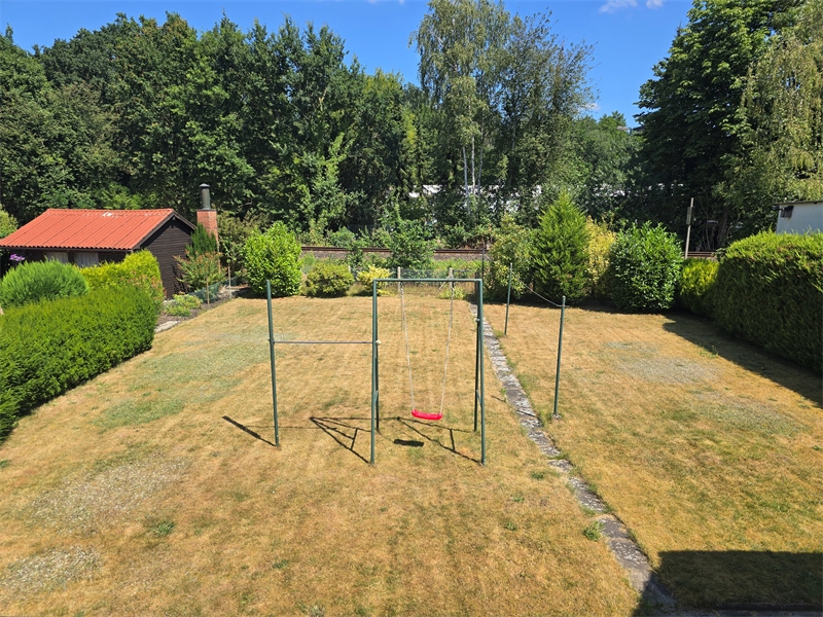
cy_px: 308
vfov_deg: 58.9
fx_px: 547
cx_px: 412
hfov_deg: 73.9
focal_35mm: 23
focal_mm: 6.3
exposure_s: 1/548
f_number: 1.7
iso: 12
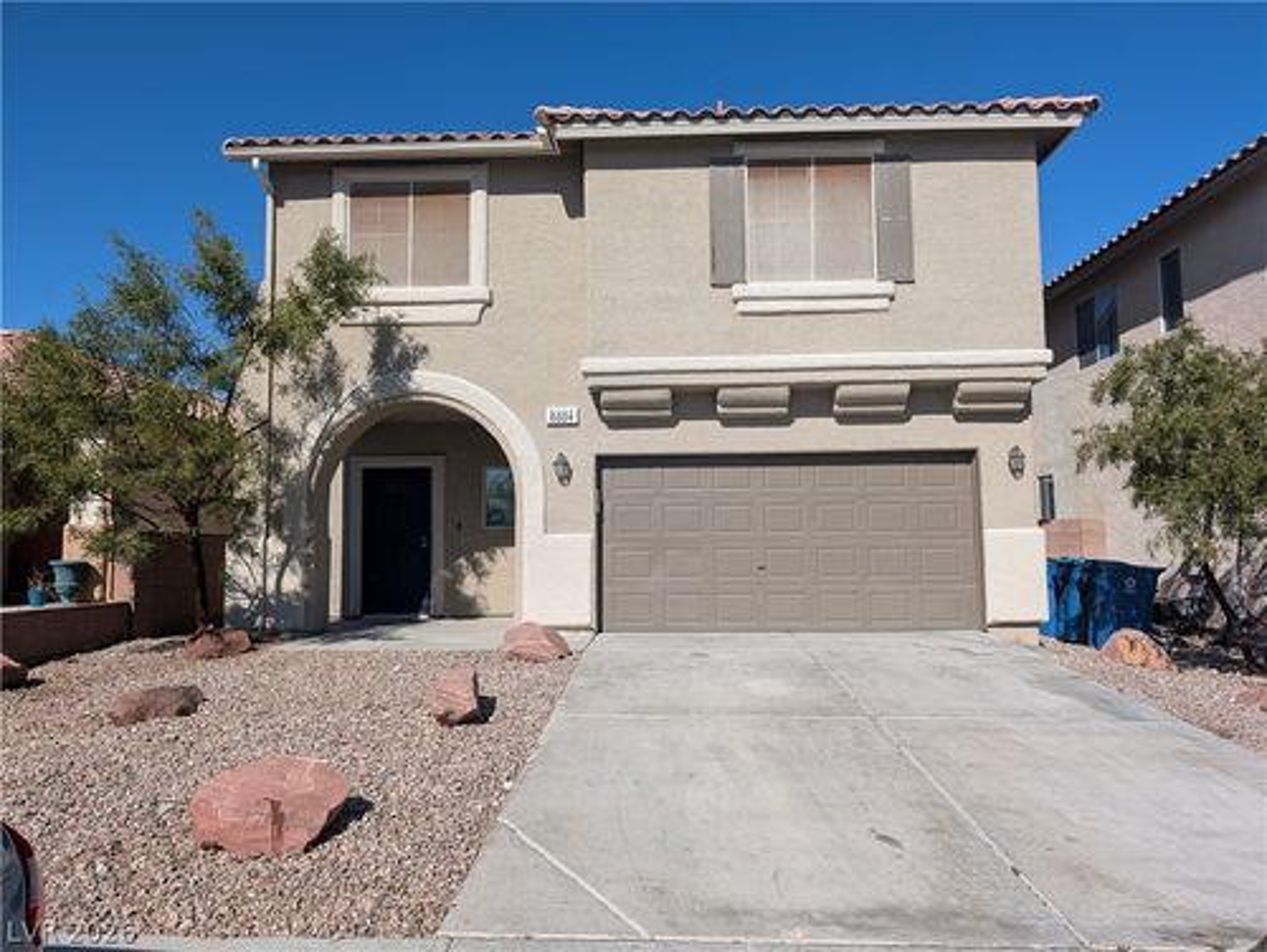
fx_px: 879
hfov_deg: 71.5
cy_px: 476
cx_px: 634
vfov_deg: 56.9
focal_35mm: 24
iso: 23
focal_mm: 6.9
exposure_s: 1/1577
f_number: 1.68
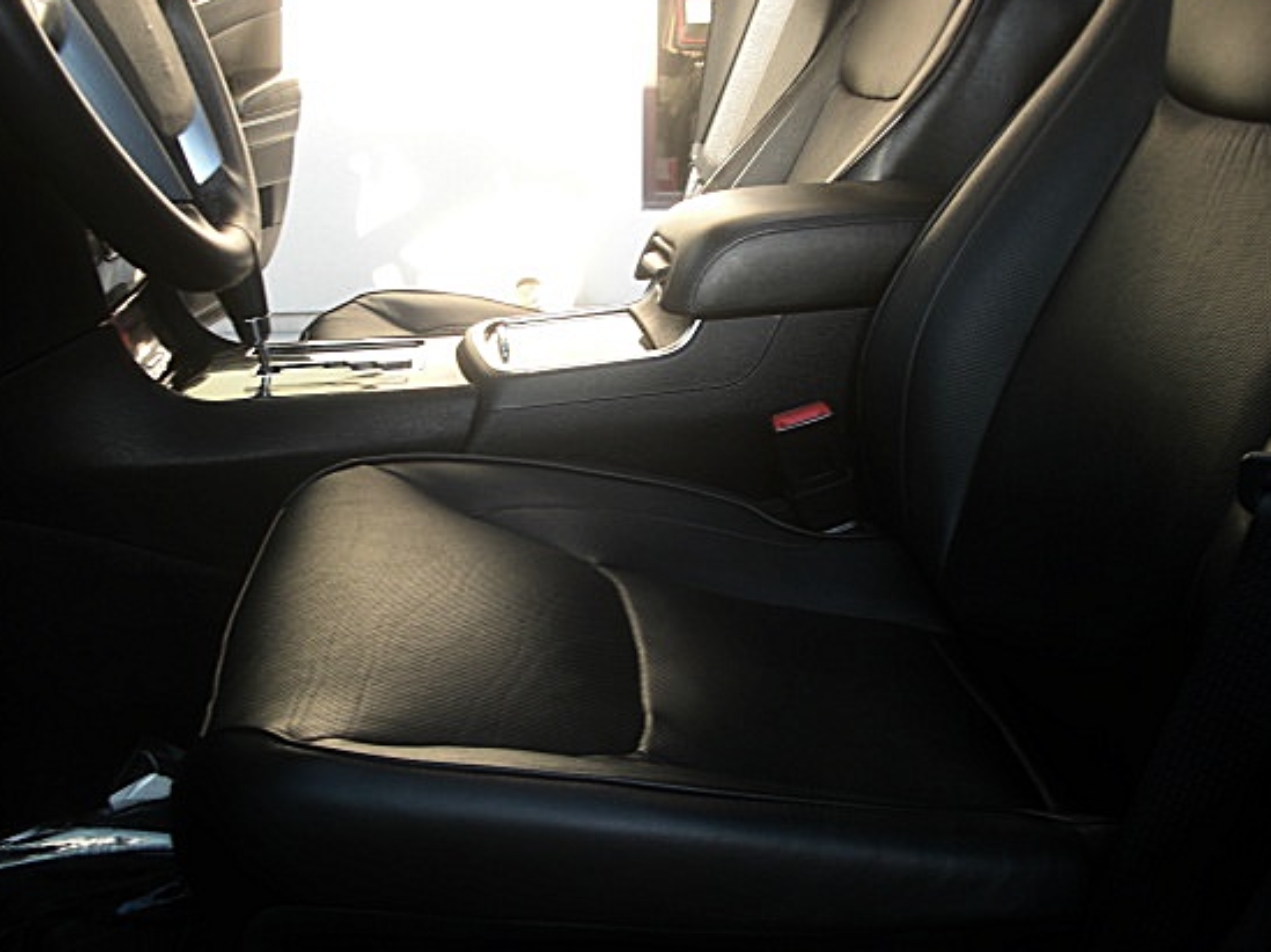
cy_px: 415
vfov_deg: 34.3
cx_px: 595
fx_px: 1541
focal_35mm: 42
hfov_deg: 44.8
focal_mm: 6.3
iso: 50
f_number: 2.8
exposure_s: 1/80
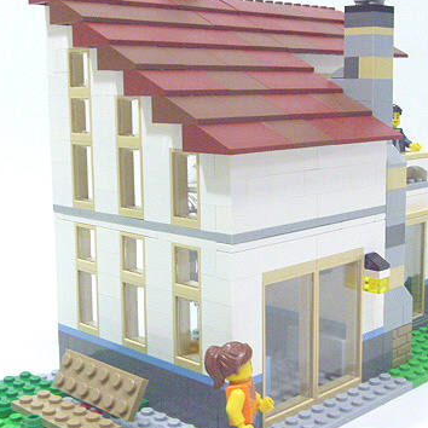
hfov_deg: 30.5
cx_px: 245
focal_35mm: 56
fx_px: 783
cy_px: 204
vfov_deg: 30.6
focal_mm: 6.3
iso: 800
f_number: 3.5
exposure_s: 1/40
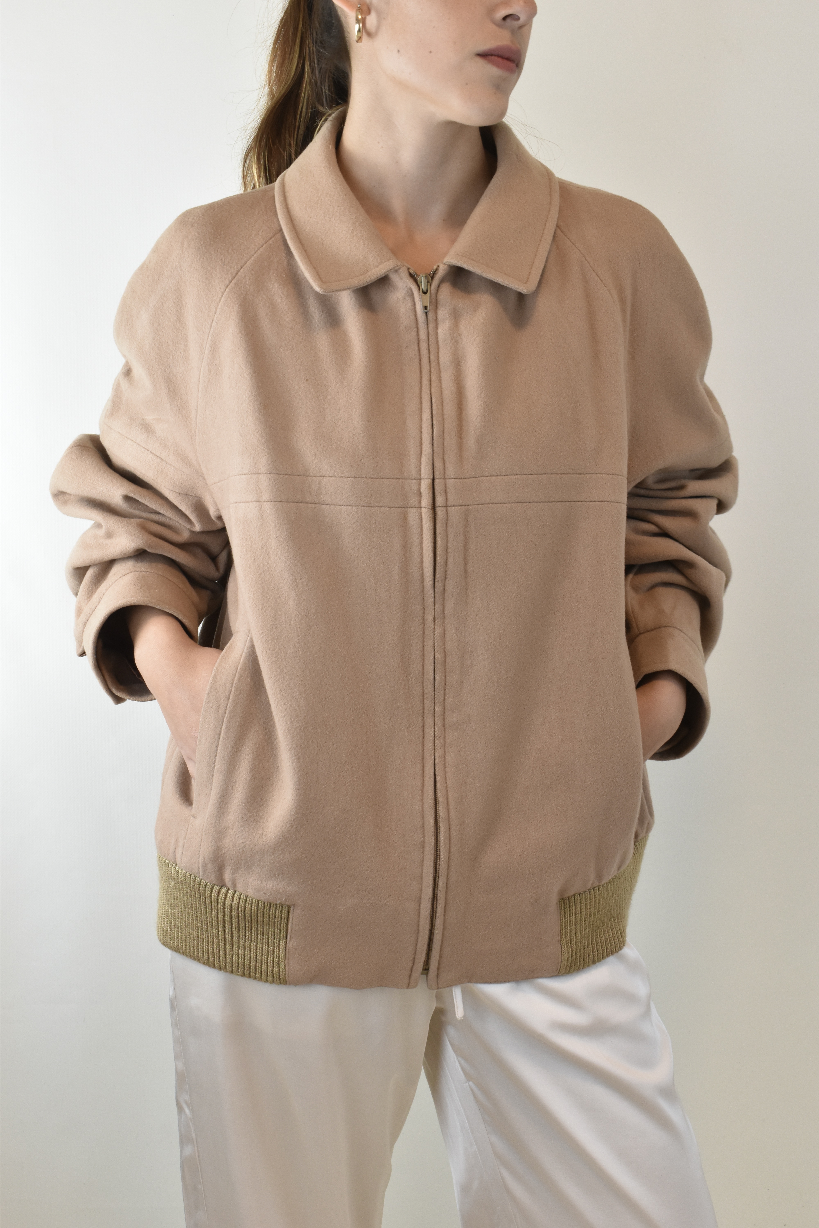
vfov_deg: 38.9
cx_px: 410
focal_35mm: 51
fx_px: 1740
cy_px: 614
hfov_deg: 26.5
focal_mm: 34
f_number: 11
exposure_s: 1/50
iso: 1000
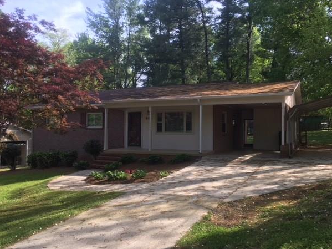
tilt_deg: +1.3
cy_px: 131
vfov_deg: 45.4
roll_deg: -0.2
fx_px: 297
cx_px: 176
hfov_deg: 58.3
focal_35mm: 31
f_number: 2.2
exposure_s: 1/361
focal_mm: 4.15
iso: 25
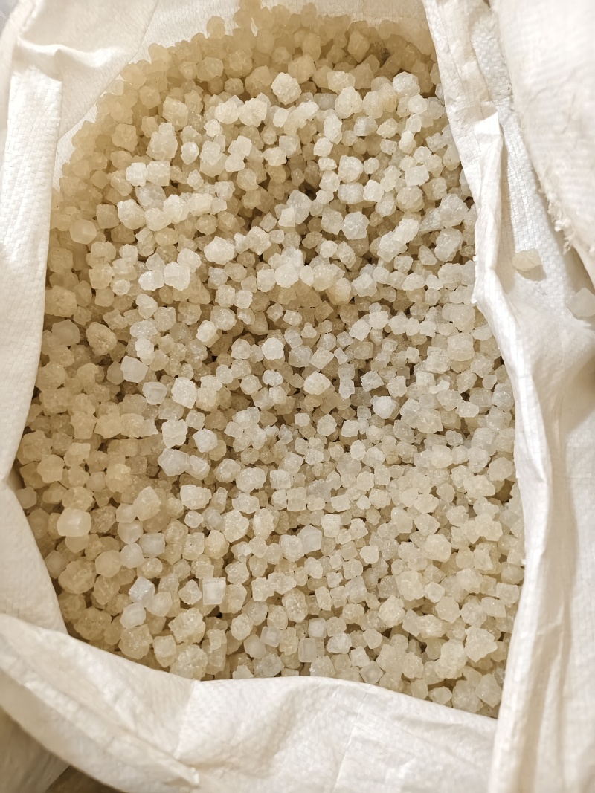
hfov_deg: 58.9
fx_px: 527
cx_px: 298
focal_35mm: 23
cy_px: 396
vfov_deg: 73.9
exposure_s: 1/241
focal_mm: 5.56
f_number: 1.88
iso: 6435
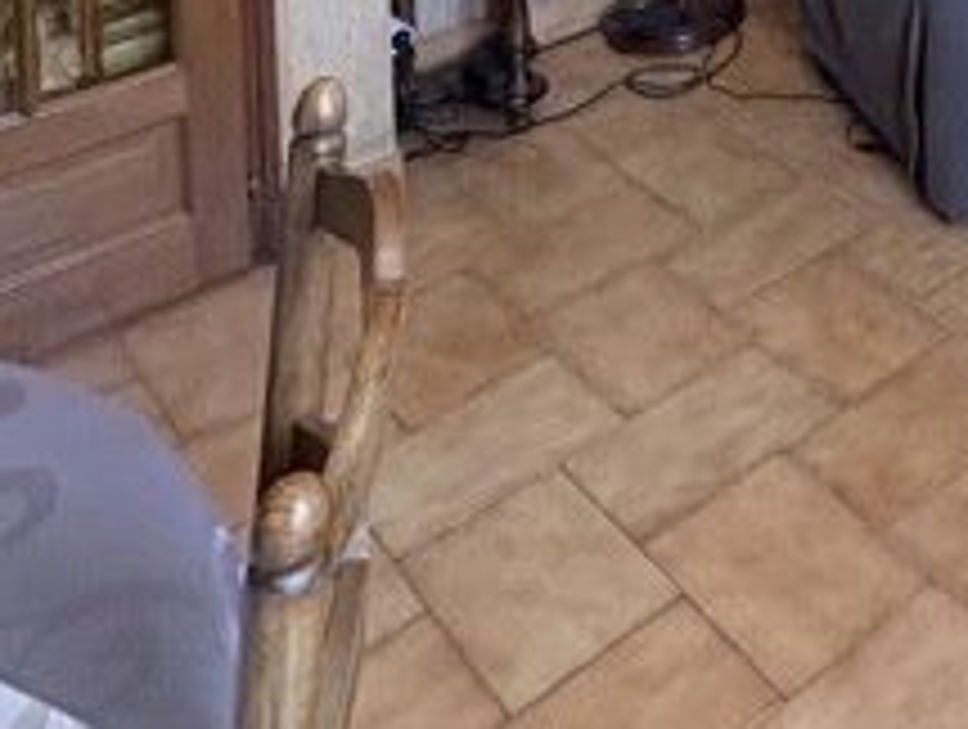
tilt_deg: -3.8
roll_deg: -0.2
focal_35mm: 52
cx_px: 1148
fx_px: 1457
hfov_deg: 31.2
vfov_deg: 20.7
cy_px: -540
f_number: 2.2
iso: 250
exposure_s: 1/60
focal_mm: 2.22
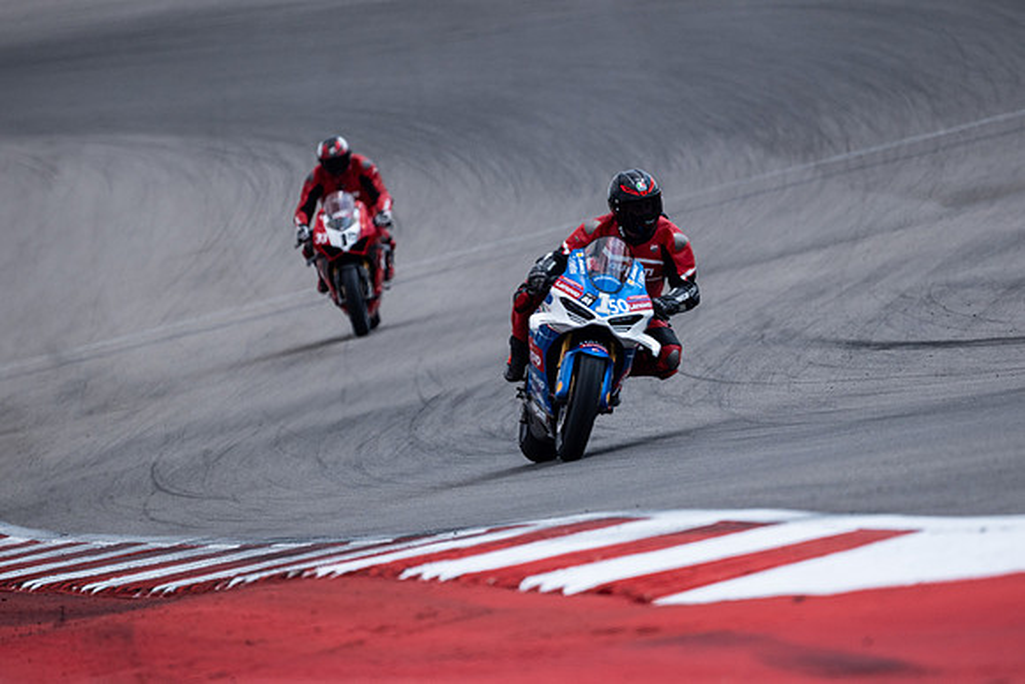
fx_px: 21358
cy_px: 342
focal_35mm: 750
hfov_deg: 2.7
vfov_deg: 1.8
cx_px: 512
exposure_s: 1/2500
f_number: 5.6
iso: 500
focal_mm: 500
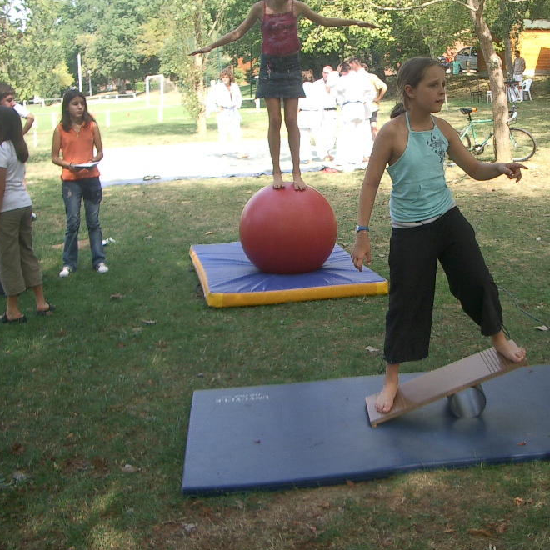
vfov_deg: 35.4
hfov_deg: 34.8
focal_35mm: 48
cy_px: 272
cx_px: 390
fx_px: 863
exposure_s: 1/250
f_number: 2.6
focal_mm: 5.8
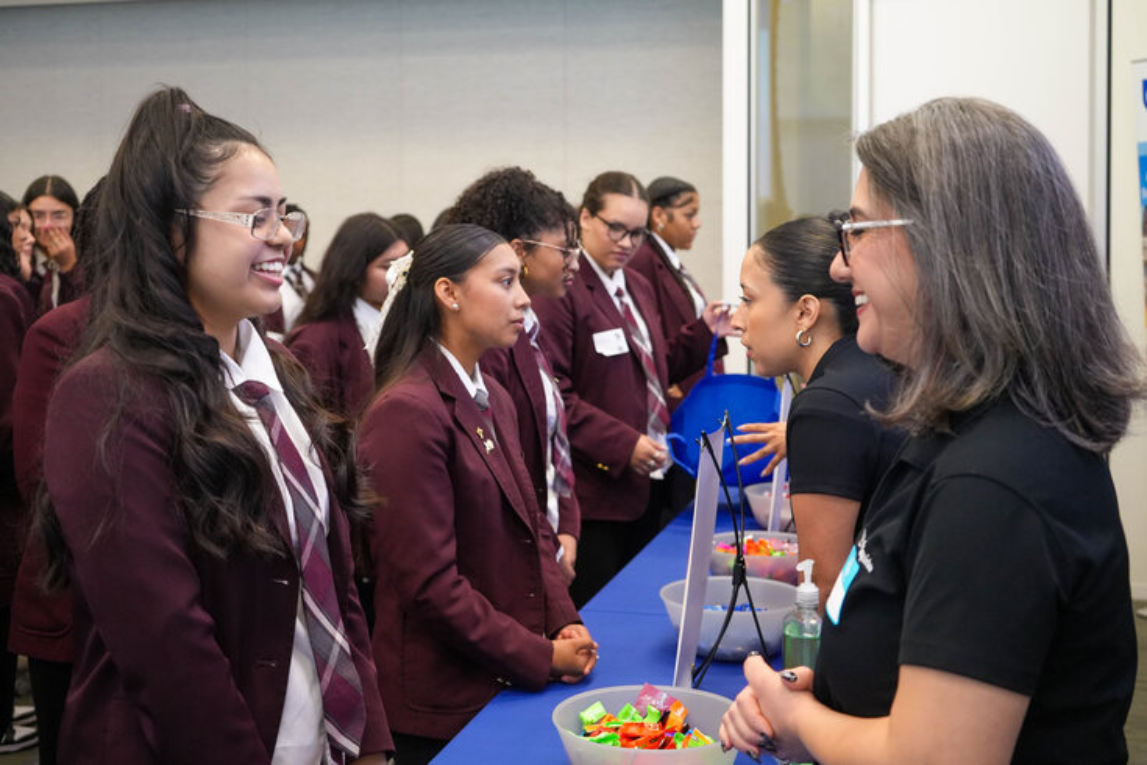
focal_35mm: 41
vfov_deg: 32.6
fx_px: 1306
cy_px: 382
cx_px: 574
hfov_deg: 47.4
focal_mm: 41
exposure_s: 1/160
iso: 4000
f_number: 4.5
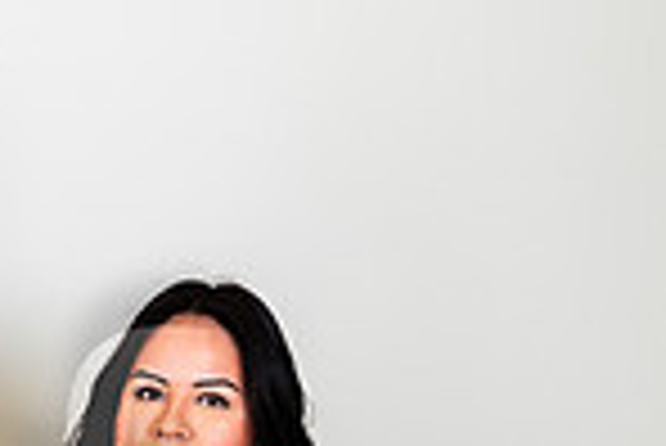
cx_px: -598
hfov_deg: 11.6
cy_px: 583
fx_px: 2981
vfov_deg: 8.4
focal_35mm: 161
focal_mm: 41
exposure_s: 1/160
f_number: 5.6
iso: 200
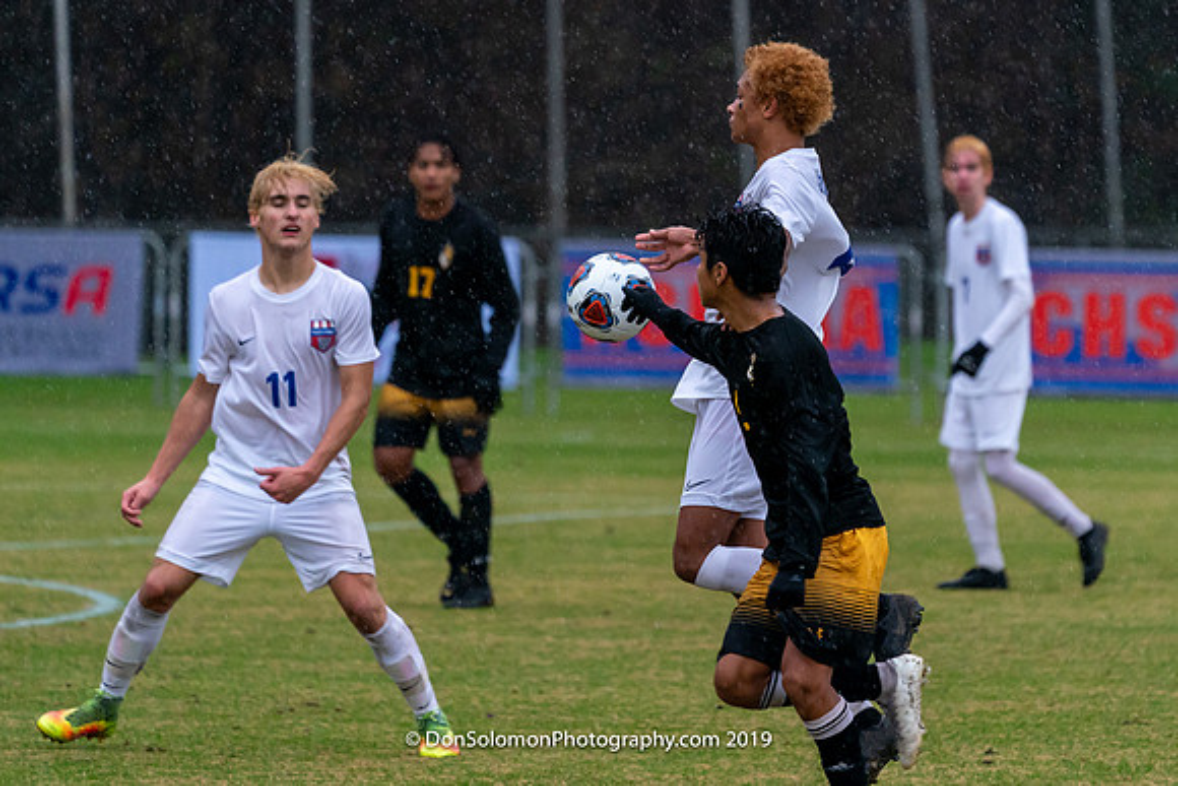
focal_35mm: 419
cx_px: 730
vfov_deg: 3.3
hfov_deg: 4.9
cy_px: 264
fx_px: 13700
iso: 3200
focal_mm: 315
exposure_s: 1/1000
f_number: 5.6
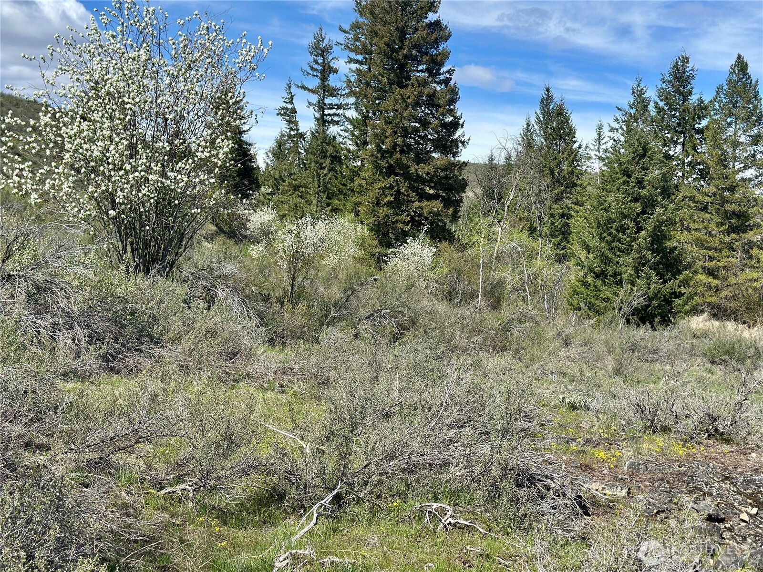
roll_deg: +0.6
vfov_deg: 30.3
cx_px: 382
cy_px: 286
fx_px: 1058
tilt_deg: -0.5
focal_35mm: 48
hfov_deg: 39.7
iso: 80
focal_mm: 6.86
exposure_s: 1/3731
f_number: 1.78
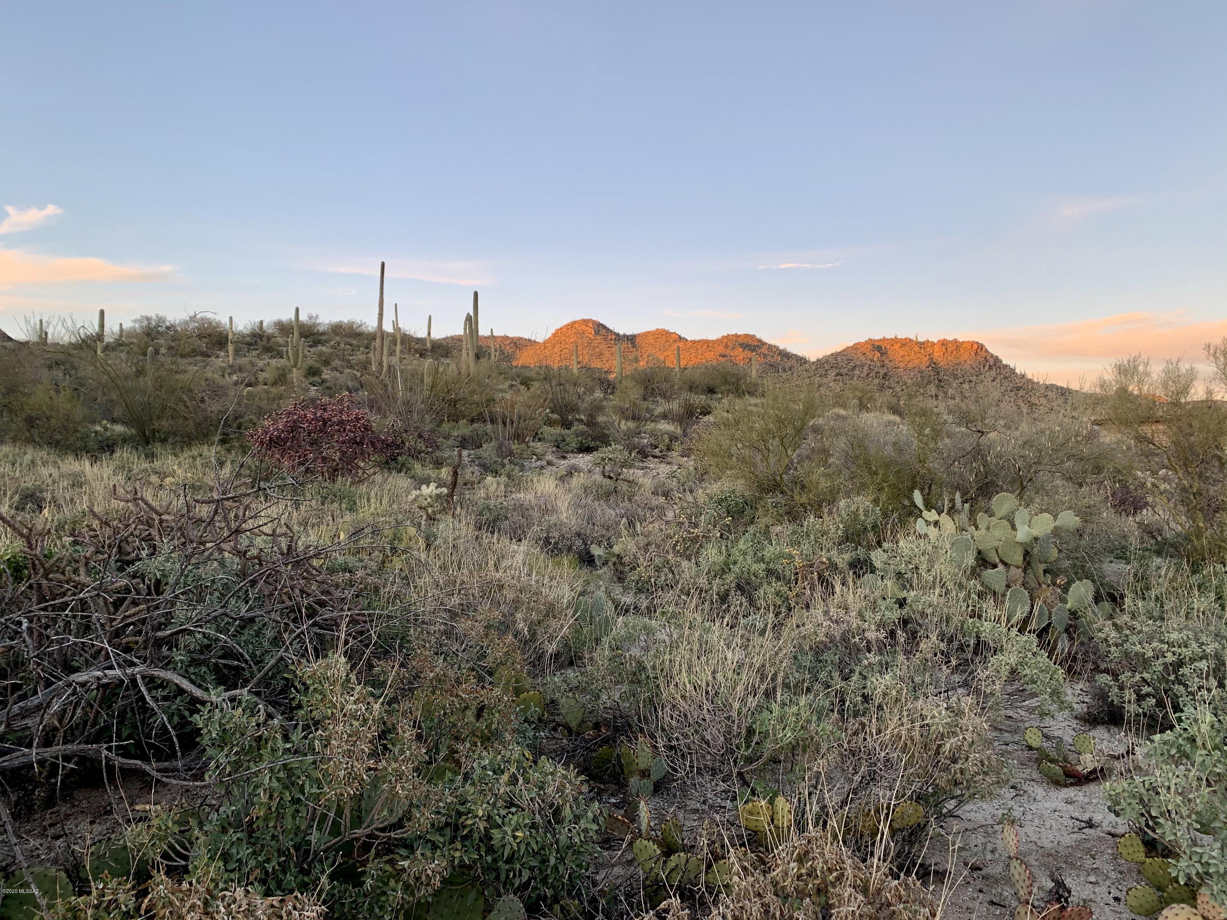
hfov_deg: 67.3
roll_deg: -0.7
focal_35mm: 26
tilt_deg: +0.7
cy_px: 460
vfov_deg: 53.1
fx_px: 922
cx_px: 614
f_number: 1.8
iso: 25
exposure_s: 1/125
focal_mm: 4.25
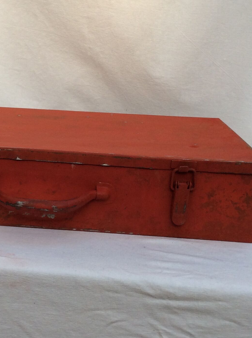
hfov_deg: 24.0
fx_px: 584
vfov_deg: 32.2
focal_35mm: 60
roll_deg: -0.5
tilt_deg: -17.1
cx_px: 51
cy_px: 180
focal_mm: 3.3
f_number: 2.4
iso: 32
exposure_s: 1/283
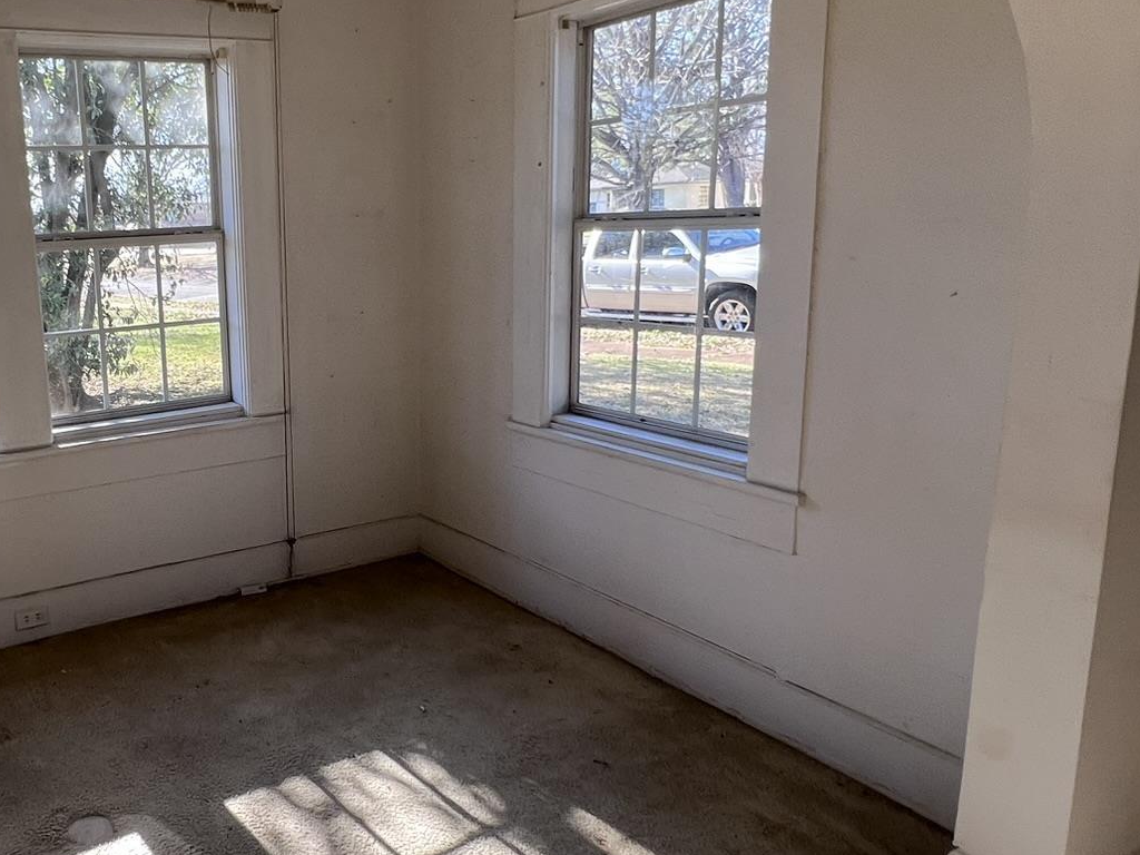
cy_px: 404
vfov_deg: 53.0
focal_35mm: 26
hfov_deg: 62.5
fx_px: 856
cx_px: 255
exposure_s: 1/99
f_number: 1.8
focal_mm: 1.57
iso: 40
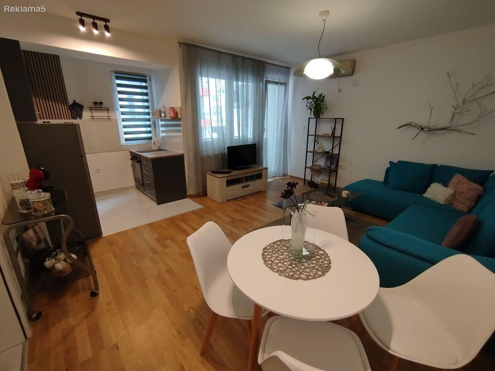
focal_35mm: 15
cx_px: 248
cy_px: 186
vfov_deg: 81.7
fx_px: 214
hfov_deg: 98.2
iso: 100
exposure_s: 1/33
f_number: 2.2
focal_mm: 1.65
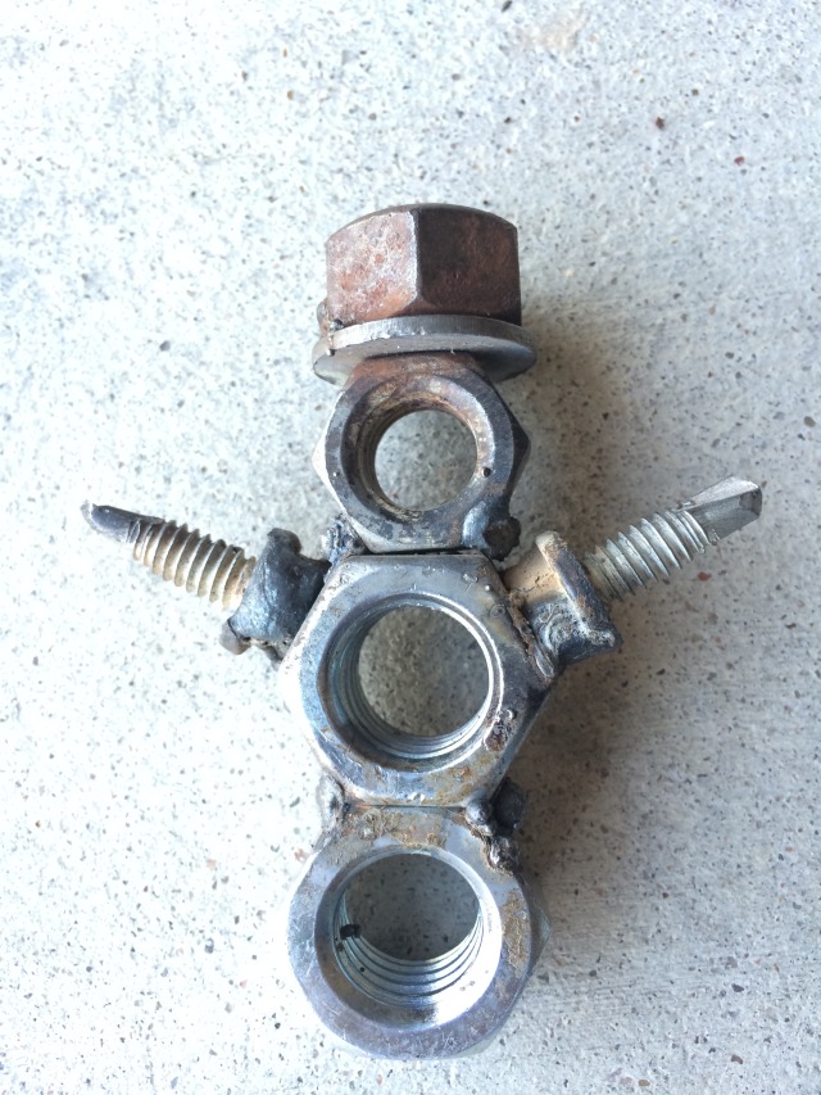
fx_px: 917
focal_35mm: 29
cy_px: 548
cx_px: 410
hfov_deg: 48.2
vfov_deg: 61.7
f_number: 2.2
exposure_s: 1/30
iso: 32
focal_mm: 4.15
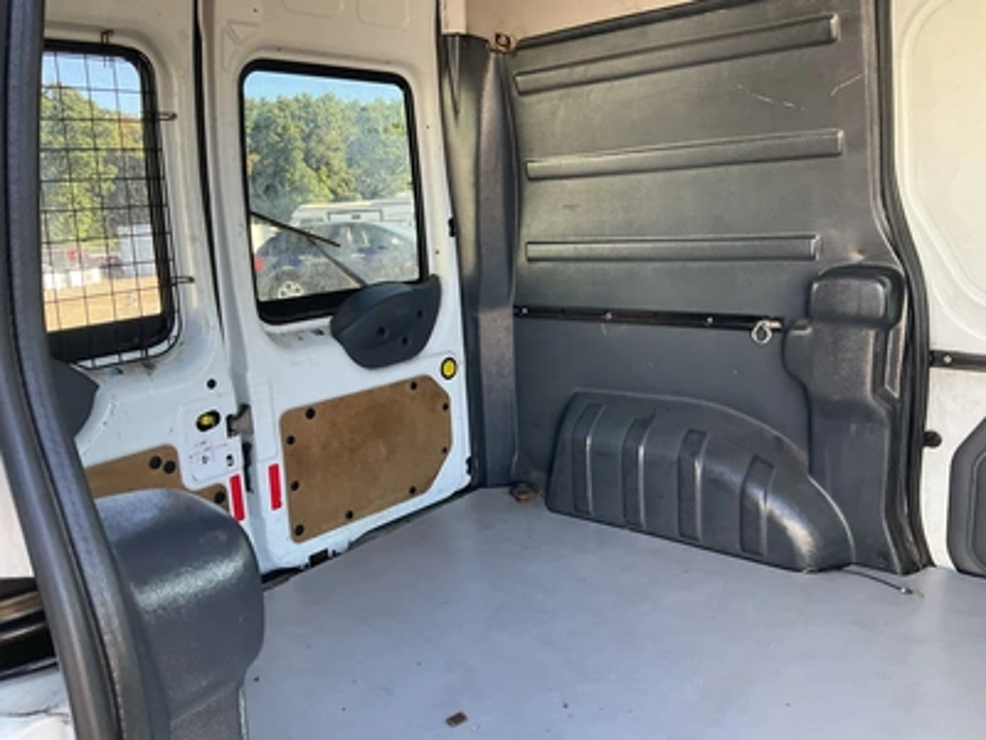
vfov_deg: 48.2
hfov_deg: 61.7
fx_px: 826
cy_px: 370
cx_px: 493
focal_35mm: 29
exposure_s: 1/113
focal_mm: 3
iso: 64
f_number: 1.8
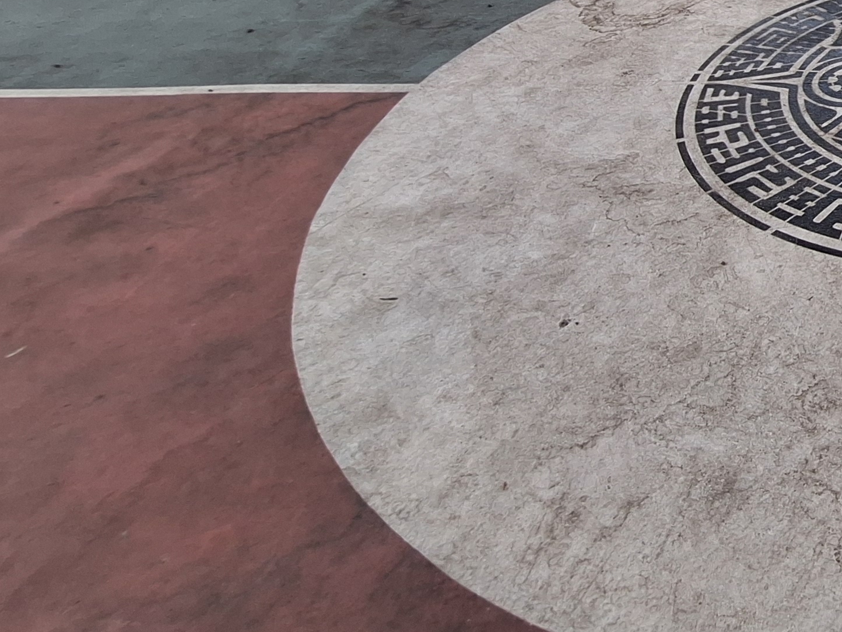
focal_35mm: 36
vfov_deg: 37.1
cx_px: 1008
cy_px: 64
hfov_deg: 38.3
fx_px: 876
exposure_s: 1/477
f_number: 2.2
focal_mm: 1.74
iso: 40
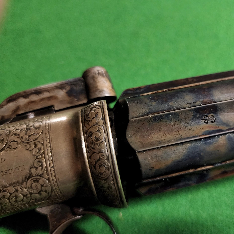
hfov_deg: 56.0
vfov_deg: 57.3
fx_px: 214
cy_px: 115
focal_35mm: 28
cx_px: 157
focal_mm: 6.4
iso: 640
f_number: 1.8
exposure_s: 1/24
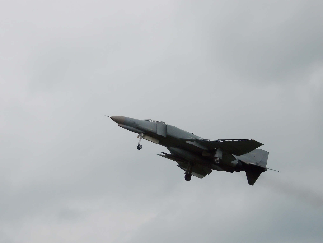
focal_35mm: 98
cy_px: 122
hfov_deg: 20.0
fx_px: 914
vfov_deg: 15.1
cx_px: 162
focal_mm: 15.2
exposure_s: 1/750
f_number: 5.6
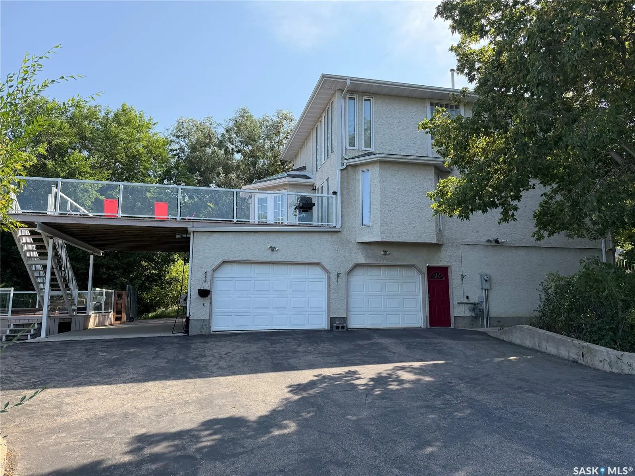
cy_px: 238
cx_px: 318
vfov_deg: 56.8
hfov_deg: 71.6
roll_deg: +0.1
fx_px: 440
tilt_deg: +7.8
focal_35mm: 24
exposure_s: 1/2232
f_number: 1.78
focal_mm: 6.76
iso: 100
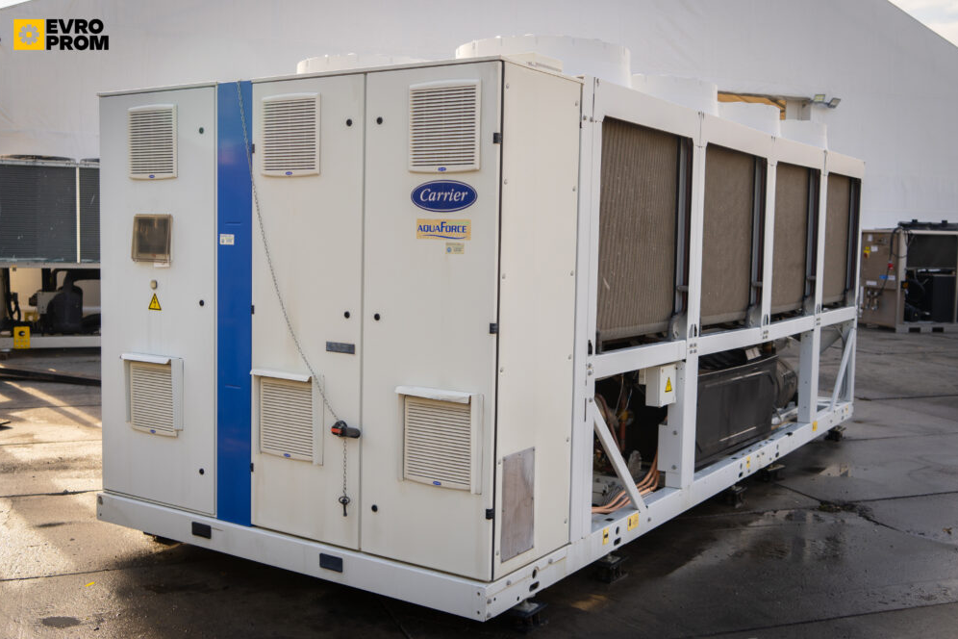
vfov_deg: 36.9
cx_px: 471
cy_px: 313
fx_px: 958
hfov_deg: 53.1
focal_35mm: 36
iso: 100
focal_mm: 35
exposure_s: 1/320
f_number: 4
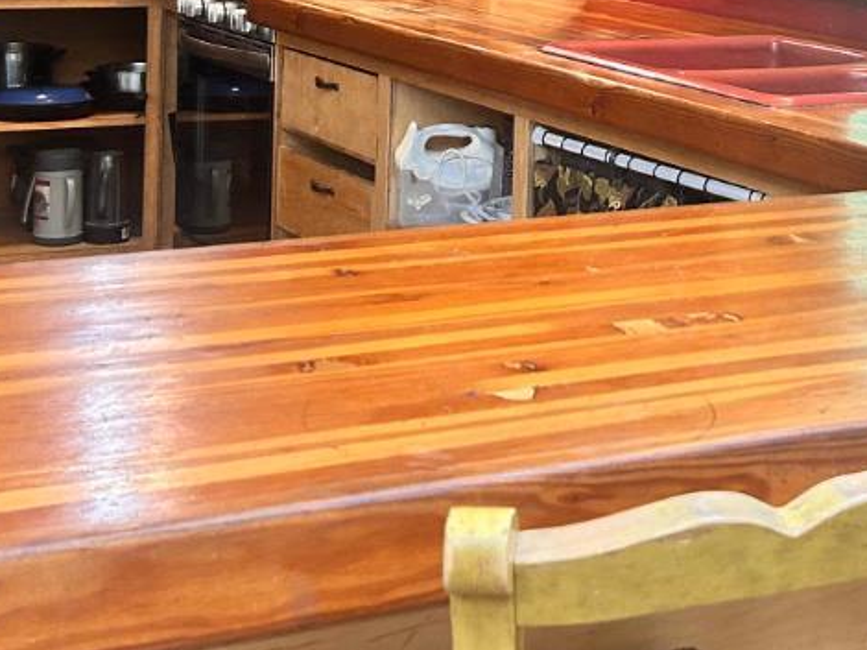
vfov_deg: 17.1
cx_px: 710
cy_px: -84
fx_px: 2078
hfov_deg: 23.2
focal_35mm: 83
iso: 100
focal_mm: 5.7
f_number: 1.5
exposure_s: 1/60
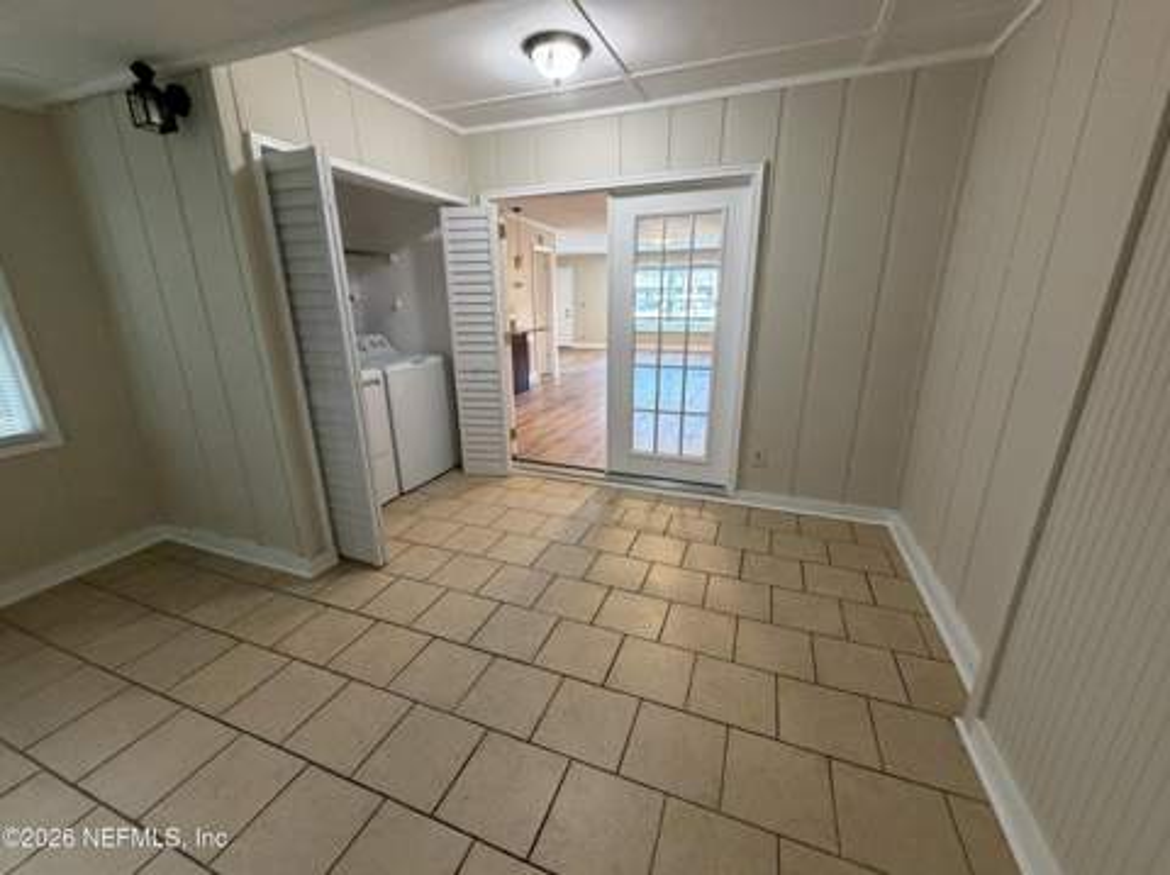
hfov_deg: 102.1
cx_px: 585
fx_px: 473
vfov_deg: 85.6
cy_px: 438
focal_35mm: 14
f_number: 2.2
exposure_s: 1/60
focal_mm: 2.22
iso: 400
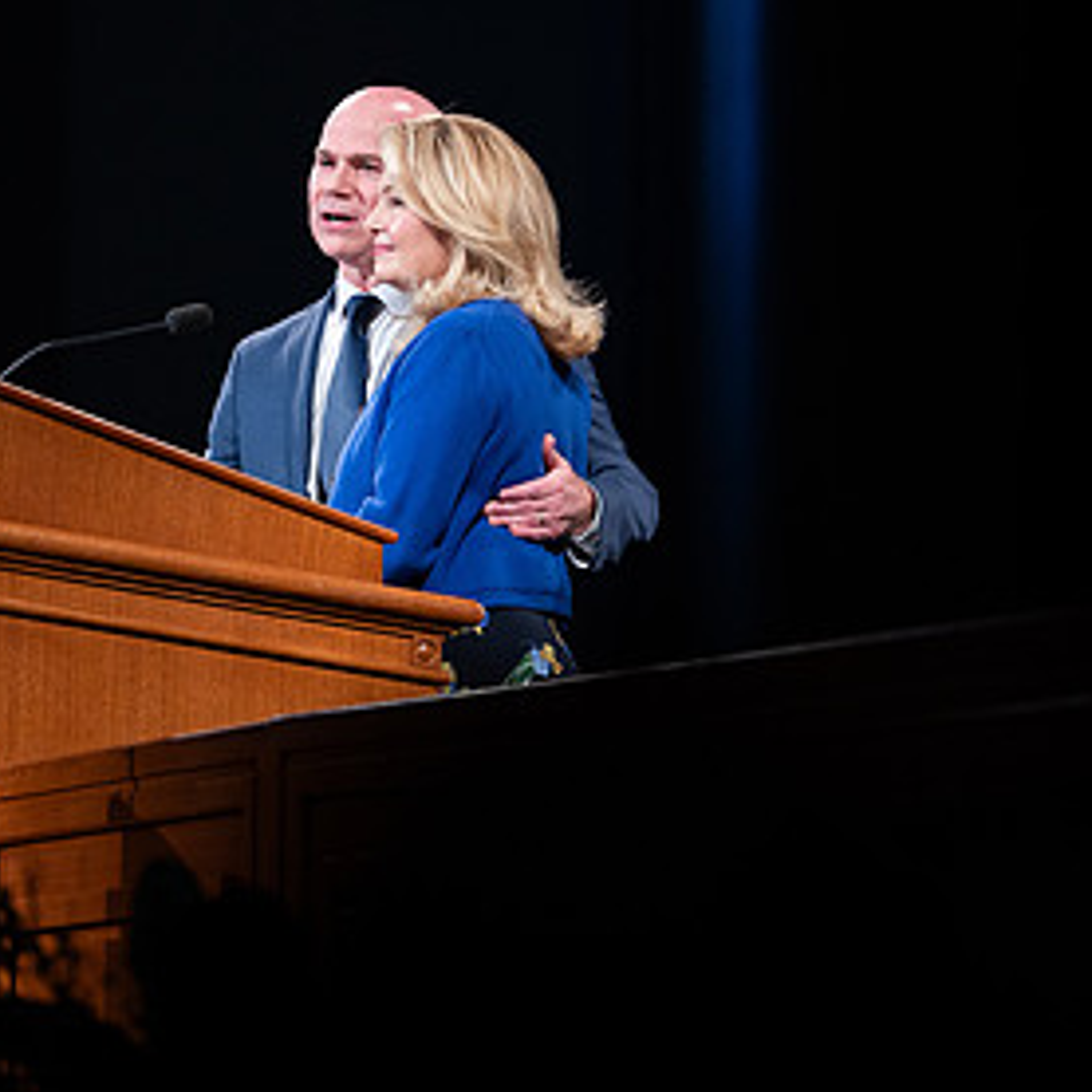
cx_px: 363
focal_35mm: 356
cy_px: 371
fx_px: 12706
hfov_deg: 4.9
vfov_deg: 4.9
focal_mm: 200
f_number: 2.8
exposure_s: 1/250
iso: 1250
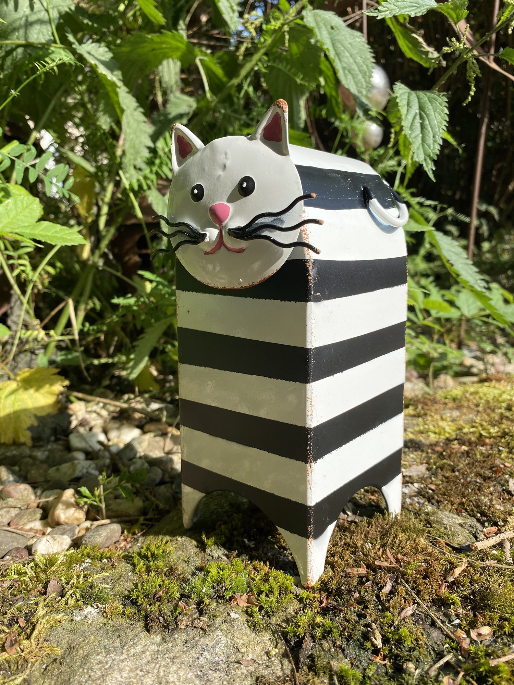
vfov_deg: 67.3
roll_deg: +3.1
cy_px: 342
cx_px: 257
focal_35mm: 26
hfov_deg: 53.1
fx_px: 515
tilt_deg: -6.2
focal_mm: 4.25
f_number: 1.8
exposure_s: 1/1016
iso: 32
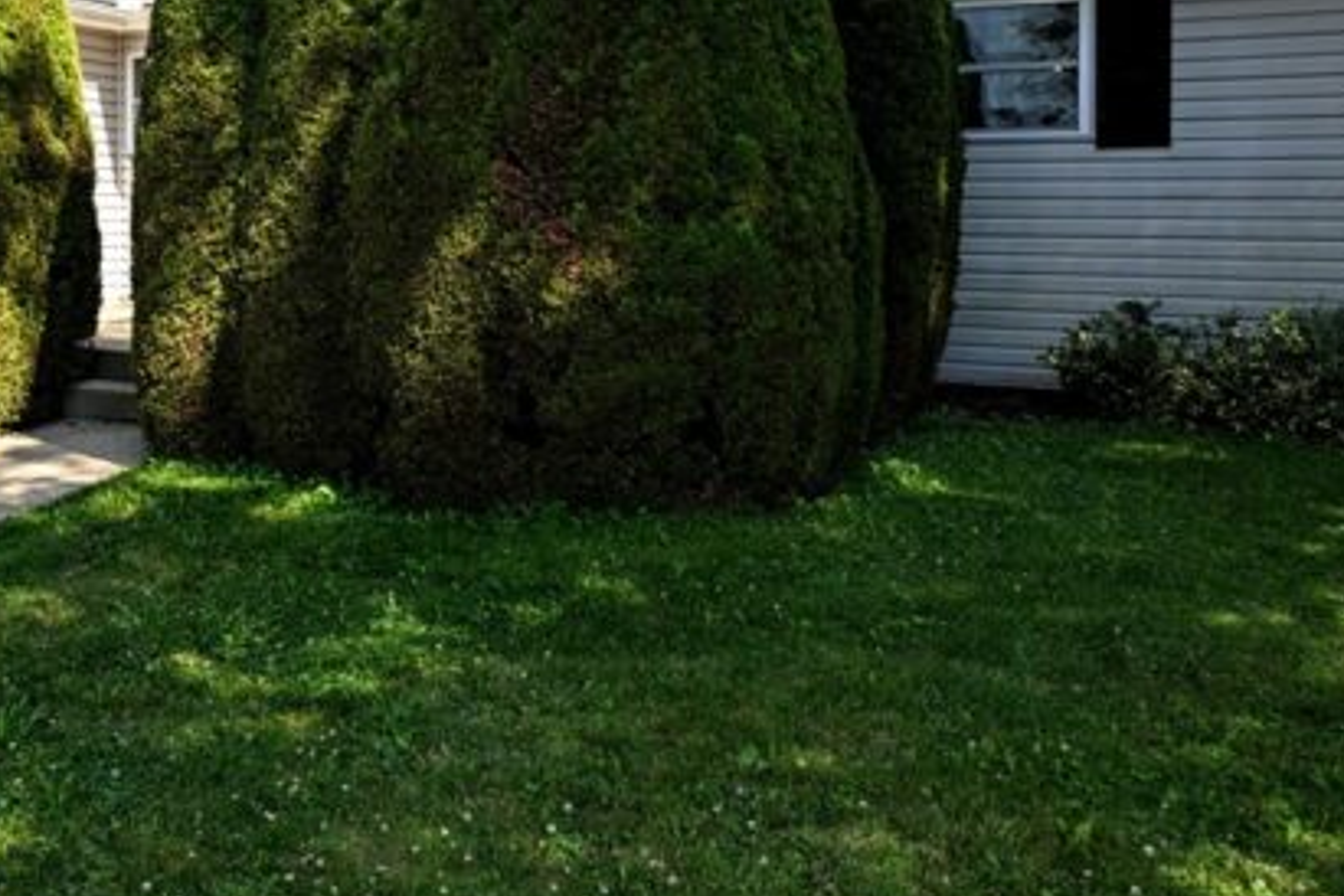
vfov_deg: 37.1
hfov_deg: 51.9
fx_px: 1307
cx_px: 320
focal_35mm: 35
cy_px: 240
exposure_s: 1/160
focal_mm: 12
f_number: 6.3
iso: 100
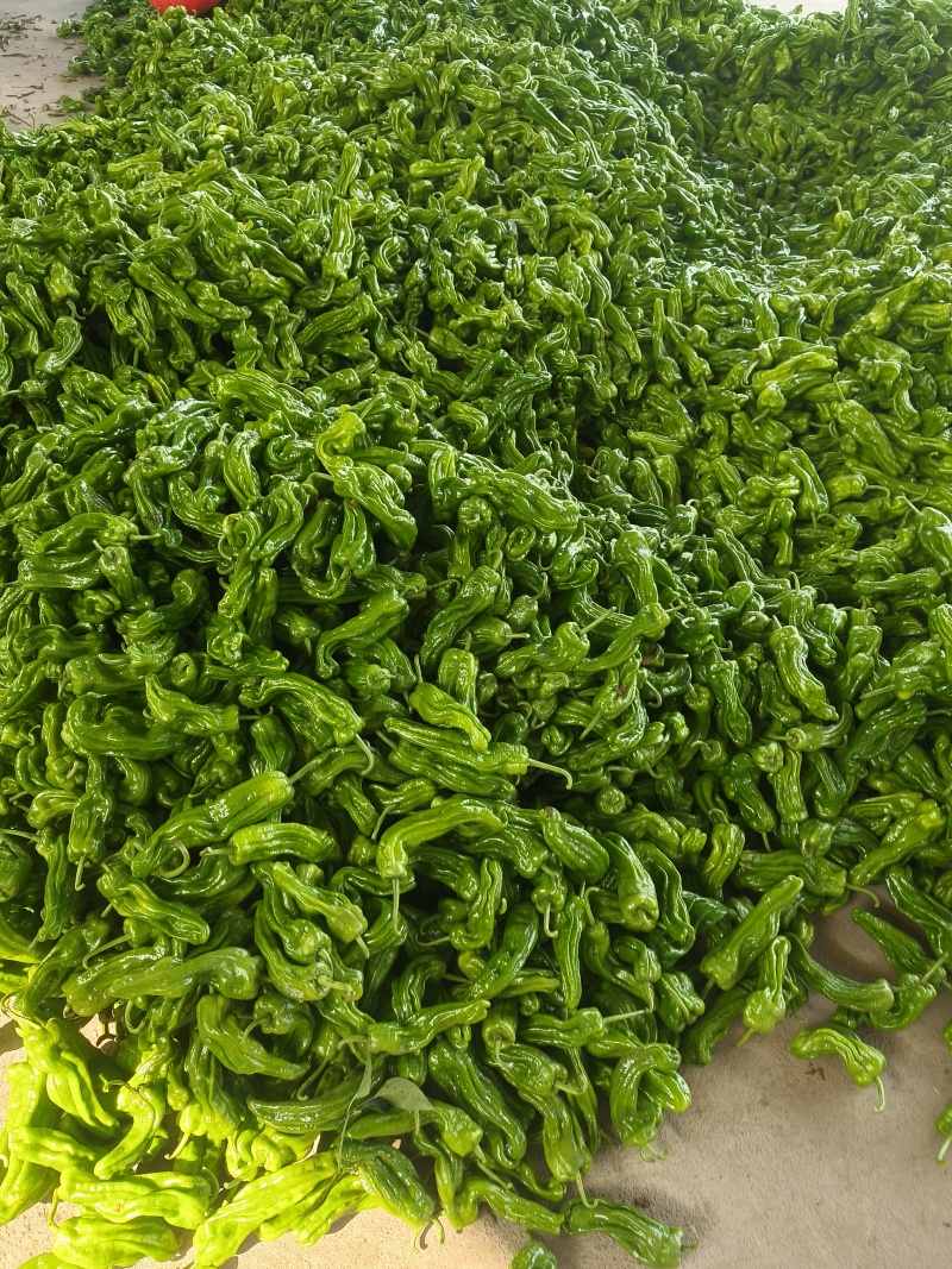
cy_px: 634
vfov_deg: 67.3
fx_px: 954
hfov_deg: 53.1
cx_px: 476
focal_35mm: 26
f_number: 1.8
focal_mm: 4.84
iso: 80
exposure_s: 1/100
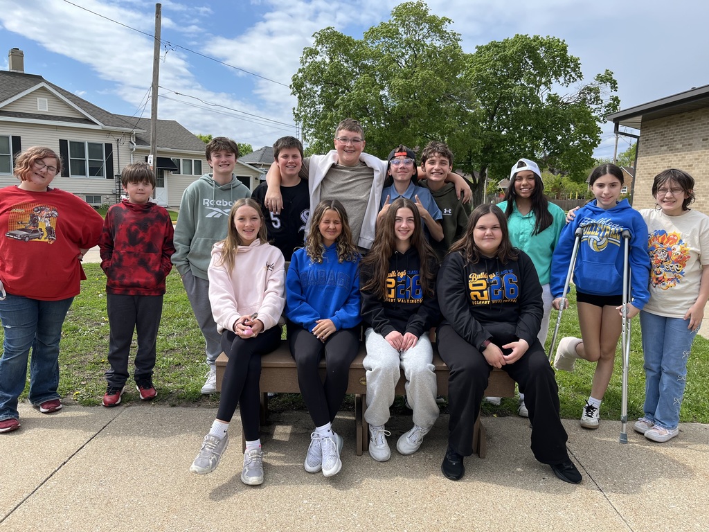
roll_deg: -1.1
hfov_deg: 67.3
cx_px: 354
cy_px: 266
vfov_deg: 53.1
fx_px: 533
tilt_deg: -7.8
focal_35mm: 26
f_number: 1.6
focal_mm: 5.1
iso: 50
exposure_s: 1/1992
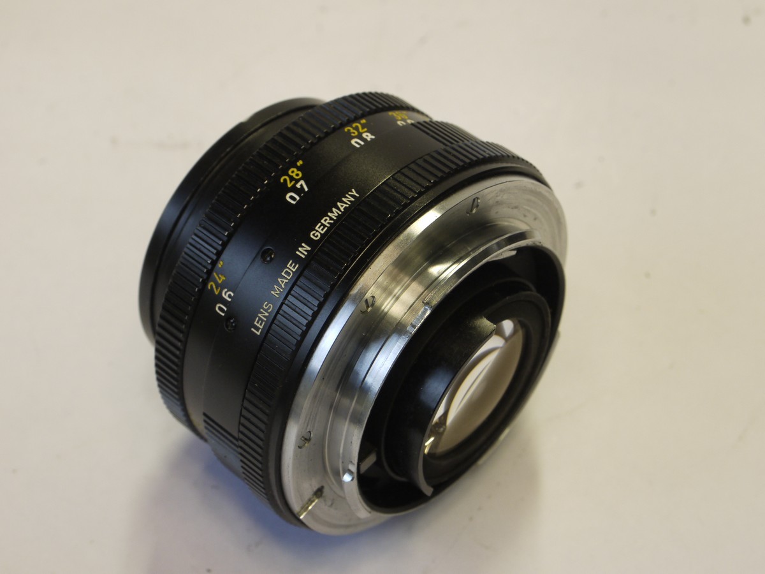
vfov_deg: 17.6
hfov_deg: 23.3
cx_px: 382
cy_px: 287
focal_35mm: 84
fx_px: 1856
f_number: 10
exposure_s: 1/13
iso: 400
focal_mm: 42
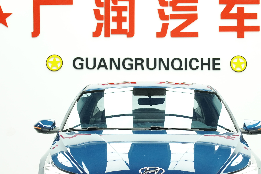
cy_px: 122
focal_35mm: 133
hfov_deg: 15.4
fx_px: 963
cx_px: 150
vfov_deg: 10.3
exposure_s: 1/250
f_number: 2.8
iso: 640
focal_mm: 55
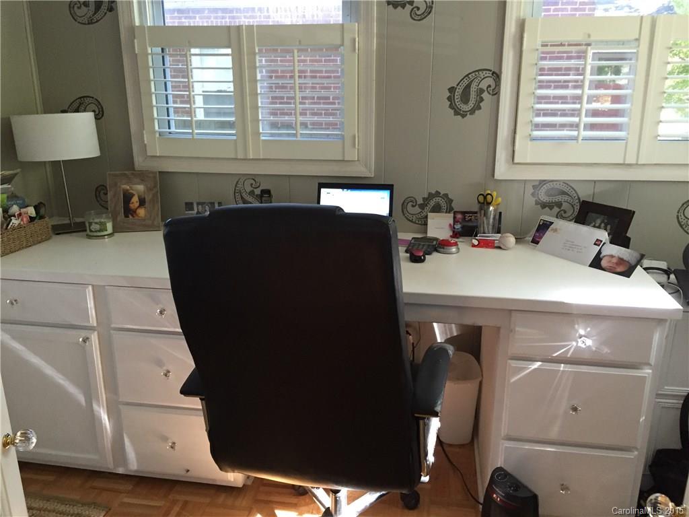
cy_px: 258
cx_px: 344
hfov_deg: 61.7
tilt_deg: -16.5
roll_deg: -0.4
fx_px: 577
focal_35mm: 29
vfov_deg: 48.2
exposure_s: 1/30
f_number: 2.2
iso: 160
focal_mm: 4.15
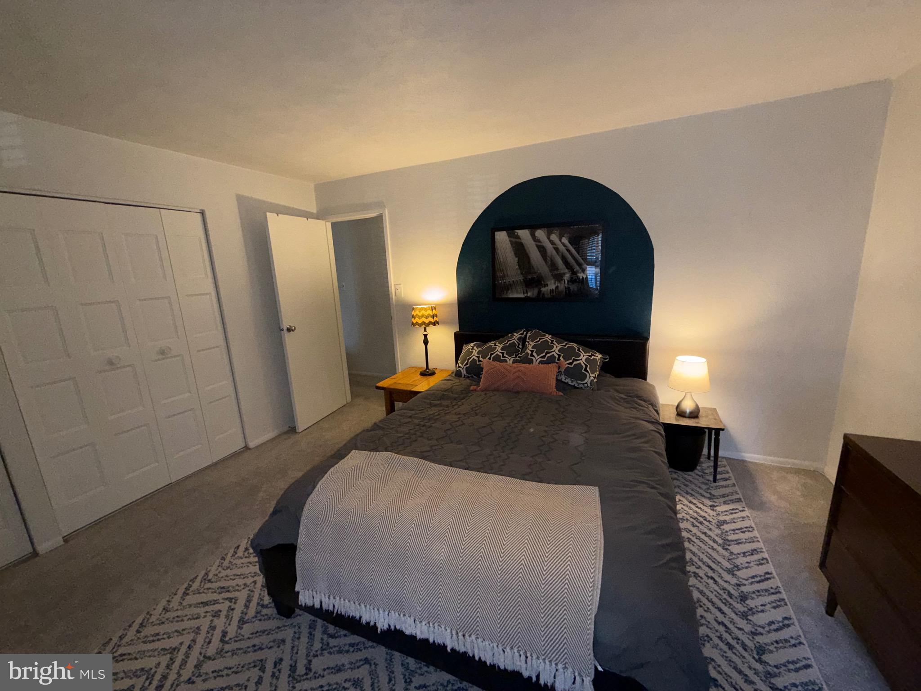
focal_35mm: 14
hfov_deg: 102.1
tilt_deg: -11.6
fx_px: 372
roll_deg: +2.4
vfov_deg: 85.7
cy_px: 346
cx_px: 460
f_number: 2.2
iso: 100
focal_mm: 2.22
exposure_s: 1/60
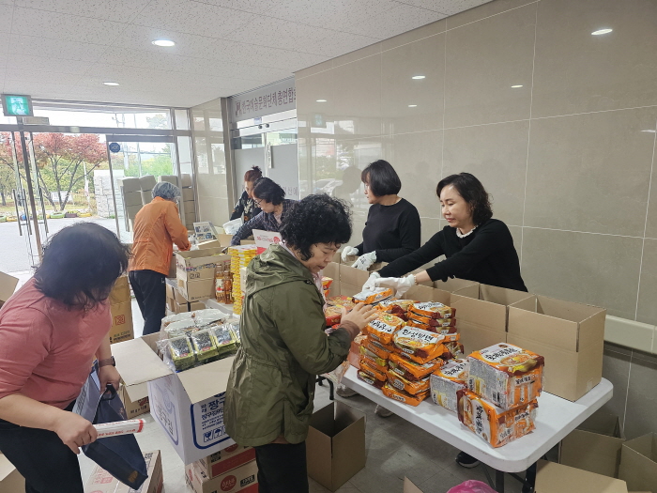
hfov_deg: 73.9
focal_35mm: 23
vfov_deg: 58.9
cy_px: 246
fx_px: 437
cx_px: 328
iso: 320
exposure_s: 1/120
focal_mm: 6.3
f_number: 1.7
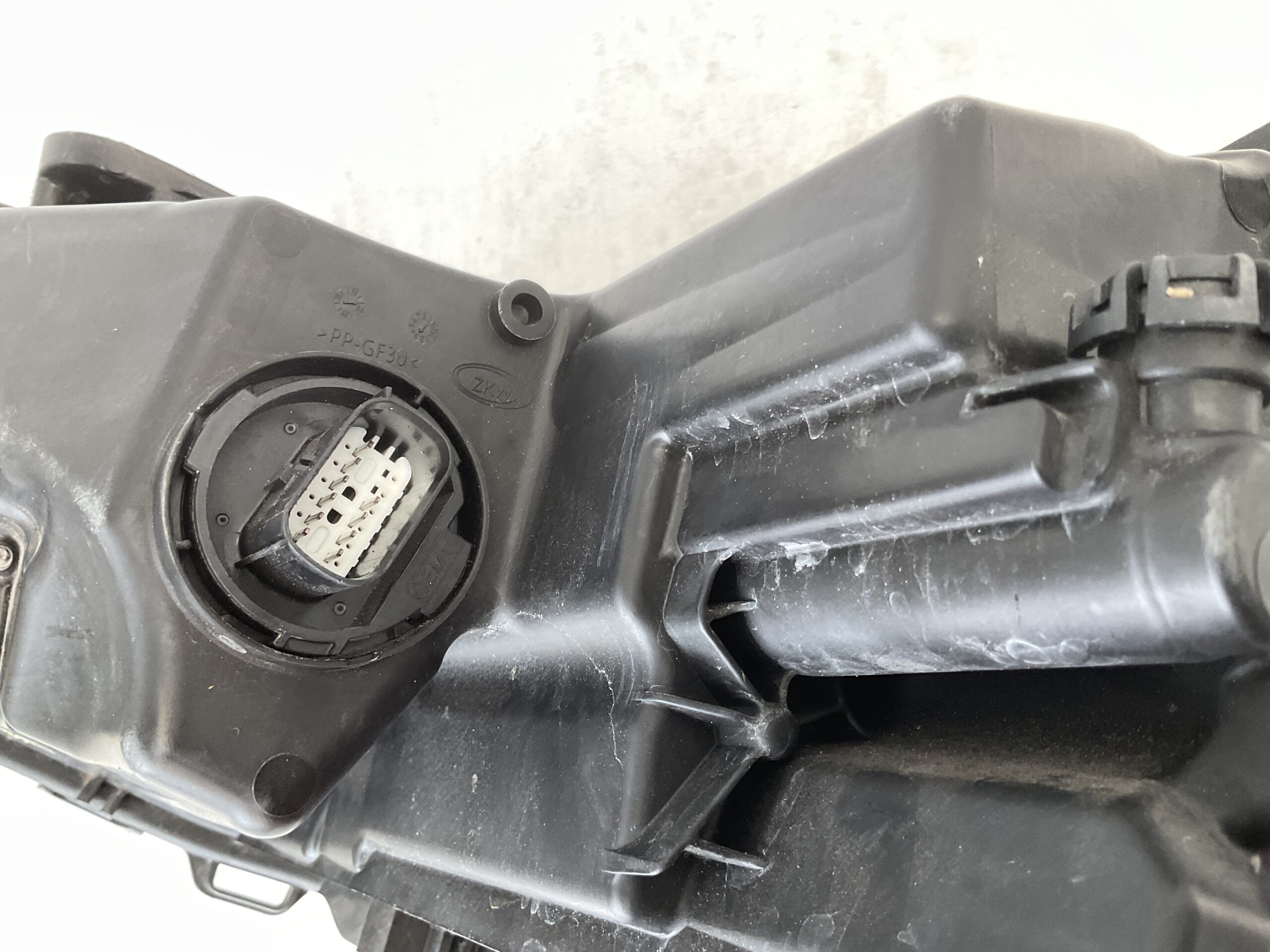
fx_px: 1064
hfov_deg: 61.7
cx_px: 635
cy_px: 476
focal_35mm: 29
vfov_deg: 48.2
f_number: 1.8
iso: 64
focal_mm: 3
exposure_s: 1/120
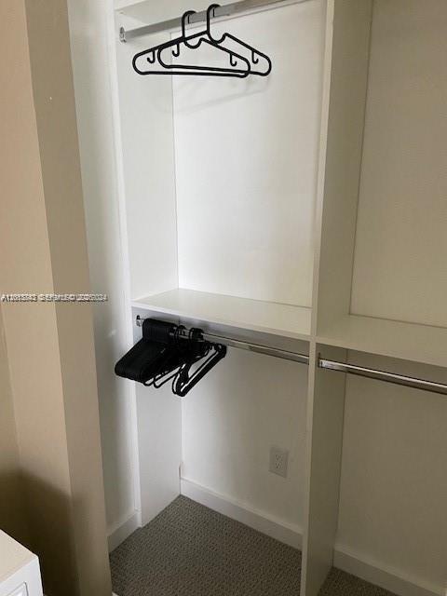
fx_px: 448
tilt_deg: -13.2
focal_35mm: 26
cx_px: 224
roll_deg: +0.5
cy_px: 298
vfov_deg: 67.3
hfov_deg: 53.1
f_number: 1.8
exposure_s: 1/60
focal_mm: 4.25
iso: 400
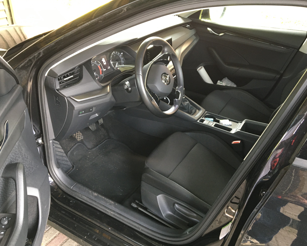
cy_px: 125
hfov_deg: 57.2
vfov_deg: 47.1
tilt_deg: -30.4
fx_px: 282
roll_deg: -2.3
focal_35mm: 31
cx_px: 153
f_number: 2.2
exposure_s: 1/33
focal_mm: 4.15
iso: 160
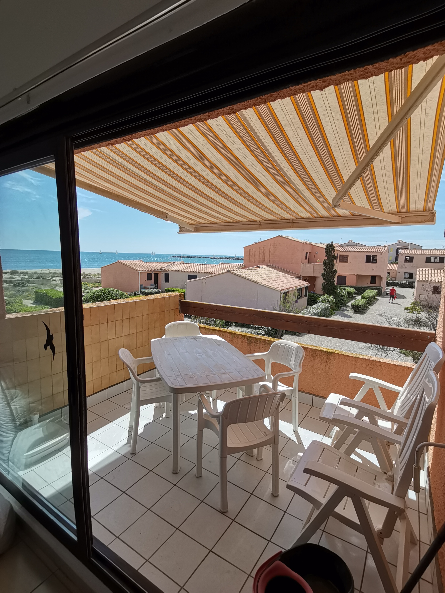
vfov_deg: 91.0
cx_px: 222
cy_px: 296
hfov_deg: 74.7
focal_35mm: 17
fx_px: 291
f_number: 2.4
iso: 50
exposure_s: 1/1965
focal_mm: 1.78
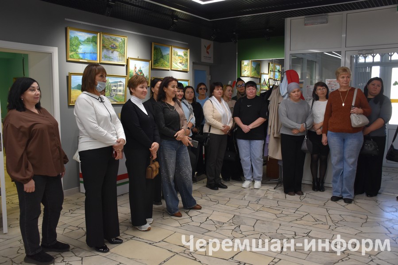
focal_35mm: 33
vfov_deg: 40.0
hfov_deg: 57.2
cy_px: 132
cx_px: 199
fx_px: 365
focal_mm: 22
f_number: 3.5
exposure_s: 1/200
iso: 800
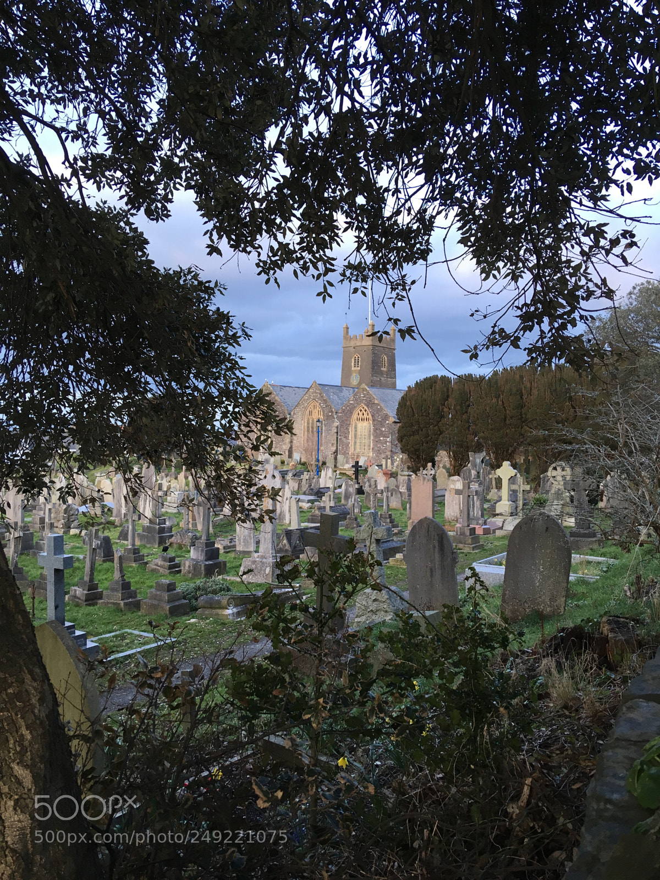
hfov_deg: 48.2
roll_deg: -0.1
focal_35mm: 29
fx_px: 737
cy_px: 440
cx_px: 330
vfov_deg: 61.7
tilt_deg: -0.1
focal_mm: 4.15
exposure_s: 1/33
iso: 32
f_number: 2.2
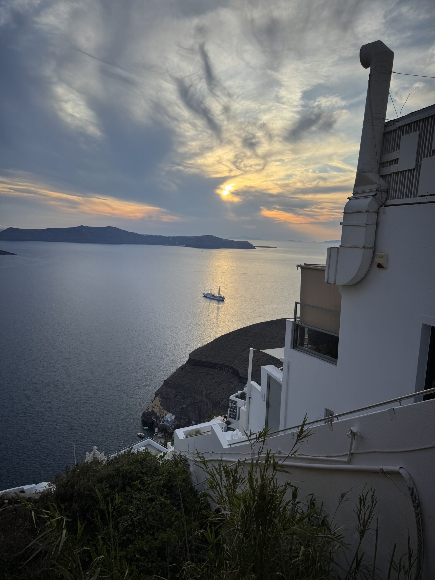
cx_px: 218
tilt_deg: -7.4
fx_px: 402
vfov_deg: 71.6
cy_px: 290
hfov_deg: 56.8
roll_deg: -2.2
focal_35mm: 24
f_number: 1.78
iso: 80
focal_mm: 6.76
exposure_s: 1/2174
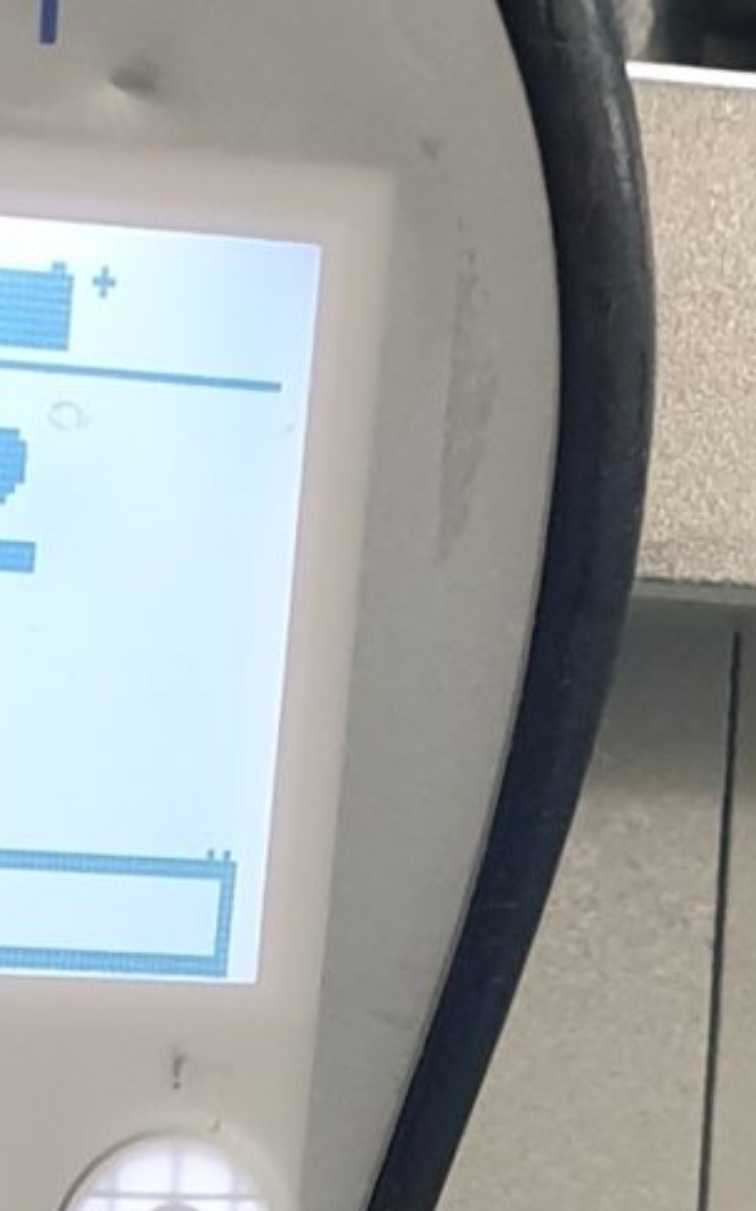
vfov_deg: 12.6
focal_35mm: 145
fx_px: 4784
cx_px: -383
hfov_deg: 8.8
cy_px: 2462
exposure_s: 1/50
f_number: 2.4
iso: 200
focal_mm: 4.3
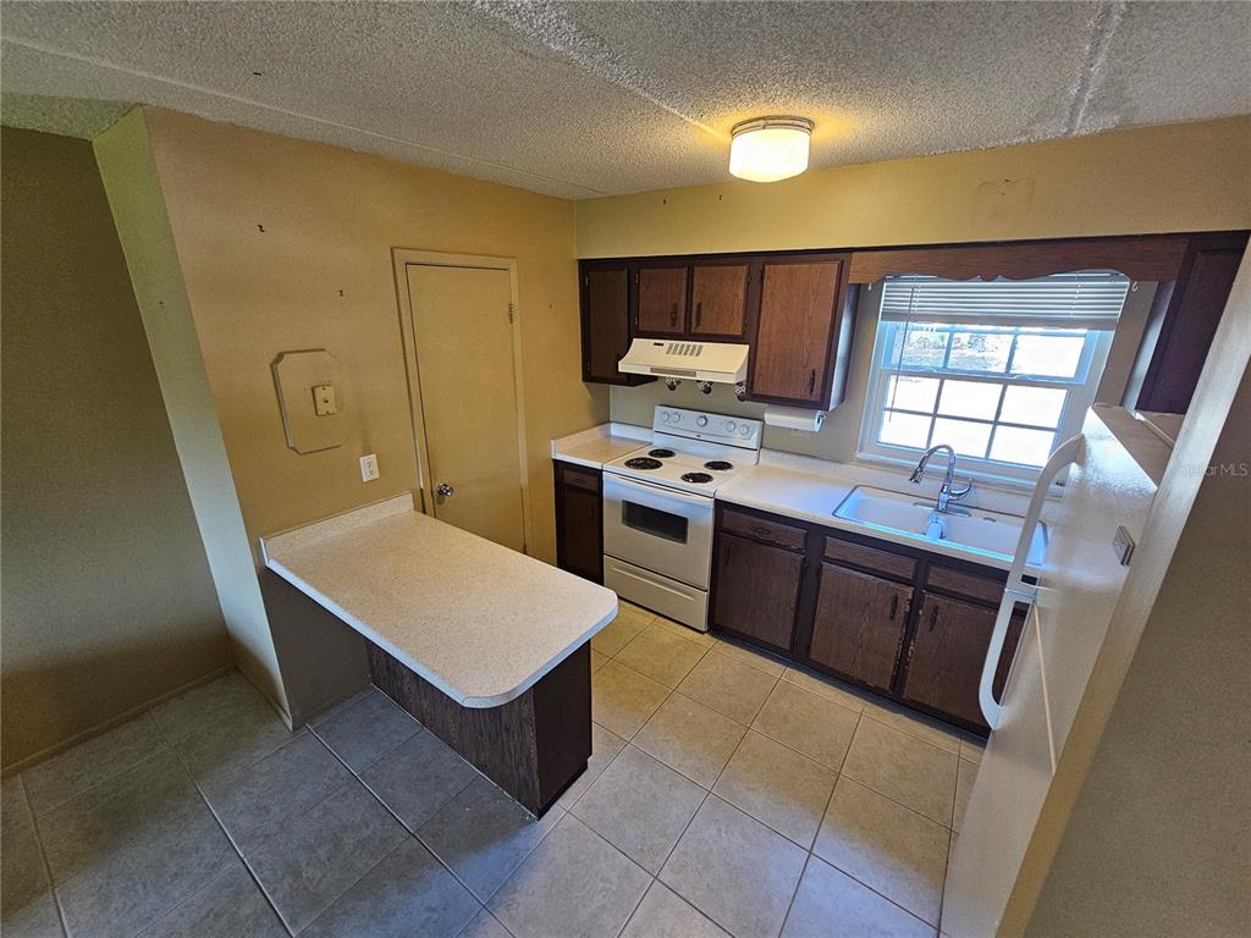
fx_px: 470
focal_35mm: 13
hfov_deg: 106.2
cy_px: 469
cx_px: 626
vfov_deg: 89.9
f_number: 2.2
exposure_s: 1/60
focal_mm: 2.2
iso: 400
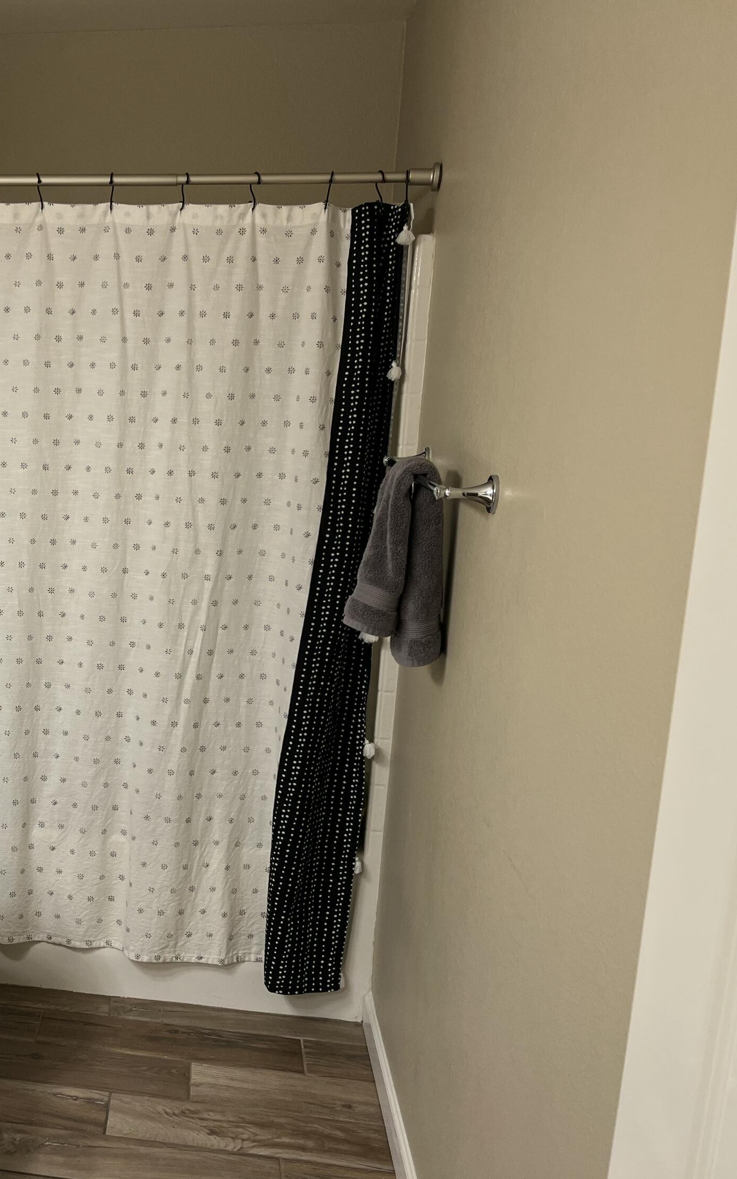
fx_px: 1189
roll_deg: -0.7
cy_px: 590
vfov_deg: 52.7
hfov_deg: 31.8
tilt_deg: -11.7
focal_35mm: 37
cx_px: 0
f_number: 1.6
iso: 64
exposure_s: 1/60
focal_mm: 5.1
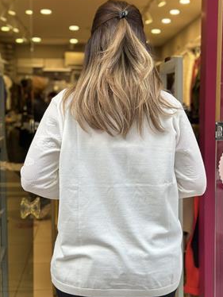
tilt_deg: -3.1
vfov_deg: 36.1
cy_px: 139
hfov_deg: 27.5
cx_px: 122
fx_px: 455
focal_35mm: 53
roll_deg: -0.7
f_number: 1.78
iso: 80
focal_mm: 6.86
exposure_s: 1/217
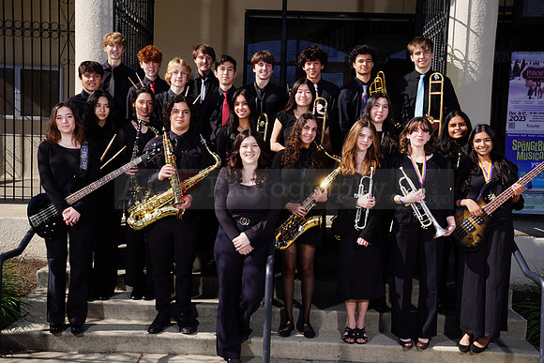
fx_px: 620
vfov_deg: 32.6
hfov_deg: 47.4
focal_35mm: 41
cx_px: 272
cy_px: 182
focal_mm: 41
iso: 100
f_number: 10
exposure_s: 1/250
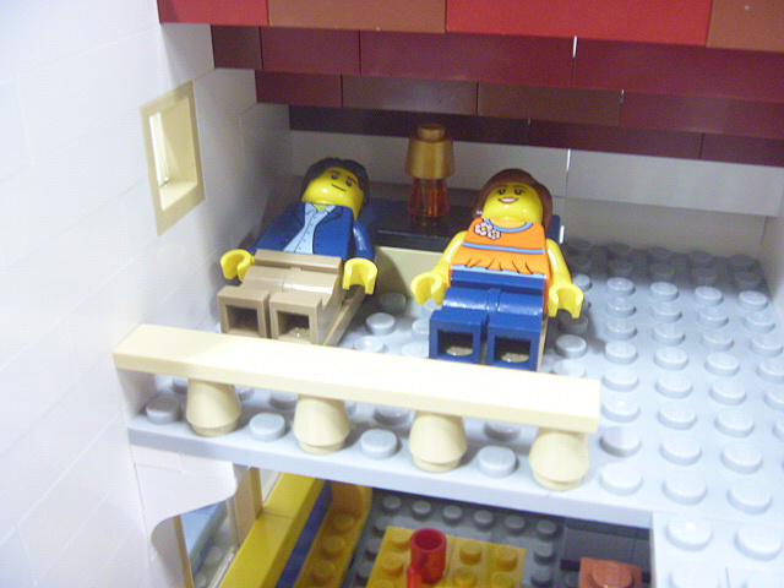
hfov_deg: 52.6
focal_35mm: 35
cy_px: 294
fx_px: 793
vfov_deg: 40.7
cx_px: 392
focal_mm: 6.3
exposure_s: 1/8
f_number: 3.5
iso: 400
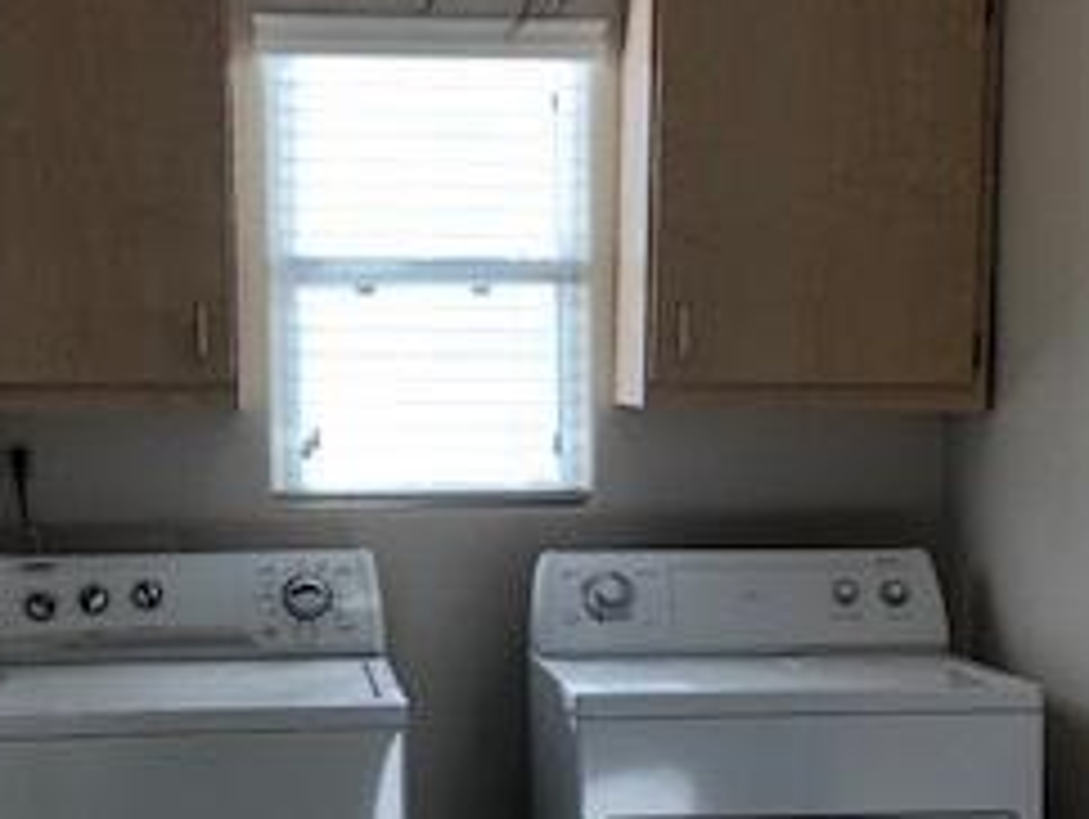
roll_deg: +0.6
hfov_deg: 26.3
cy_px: 554
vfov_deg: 19.9
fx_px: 2330
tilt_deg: -3.8
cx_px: 504
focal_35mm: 74
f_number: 1.8
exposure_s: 1/120
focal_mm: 3.99
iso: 64
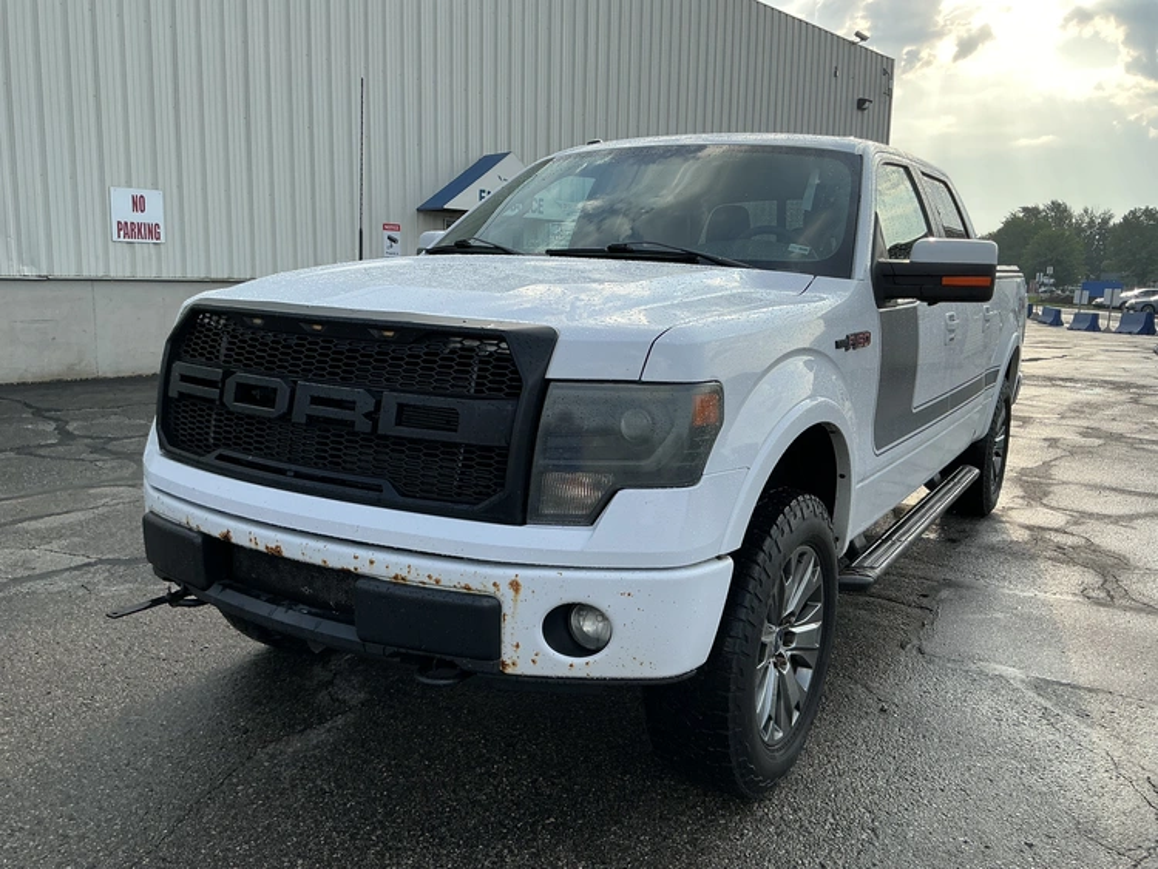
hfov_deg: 63.4
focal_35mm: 28
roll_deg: -0.1
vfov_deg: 49.8
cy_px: 434
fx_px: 937
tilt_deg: -8.7
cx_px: 579
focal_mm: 3
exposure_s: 1/691
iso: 25
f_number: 1.8
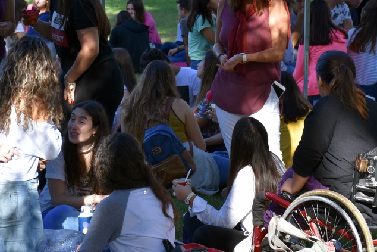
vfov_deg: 8.6
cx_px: 185
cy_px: 91
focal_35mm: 160
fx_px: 1676
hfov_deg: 12.8
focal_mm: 66
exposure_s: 1/500
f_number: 8
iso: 450
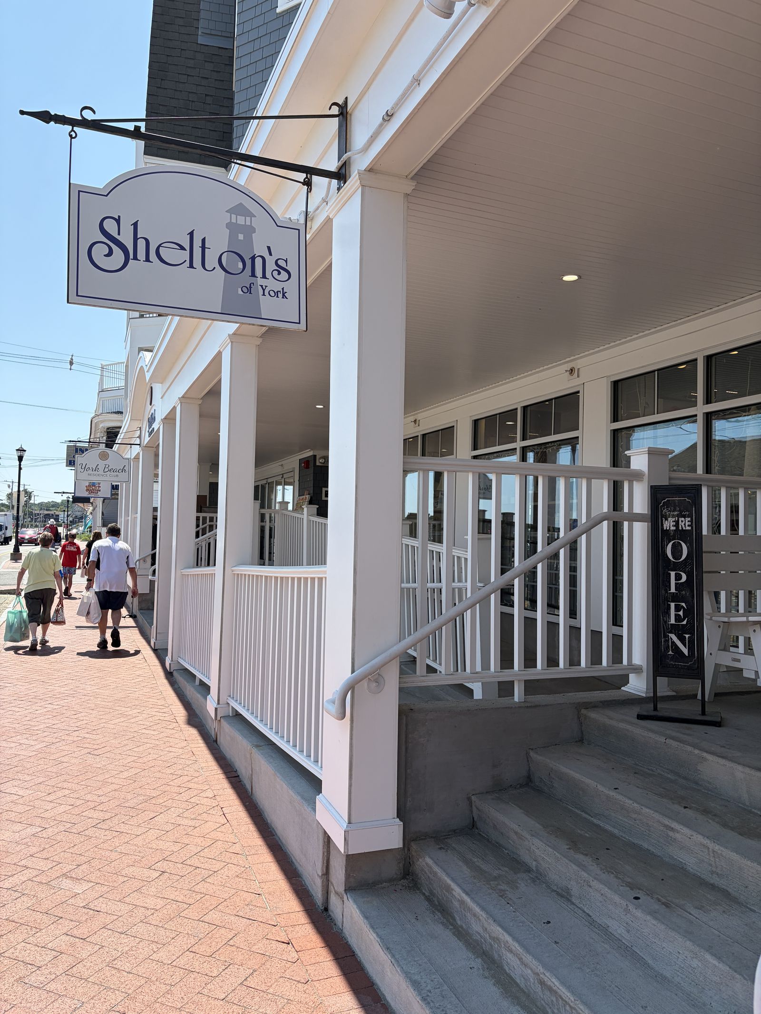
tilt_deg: +2.9
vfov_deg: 67.3
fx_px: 762
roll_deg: -1.1
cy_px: 507
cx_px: 380
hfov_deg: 53.1
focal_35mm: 26
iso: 50
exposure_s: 1/2208
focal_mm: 5.96
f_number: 1.6
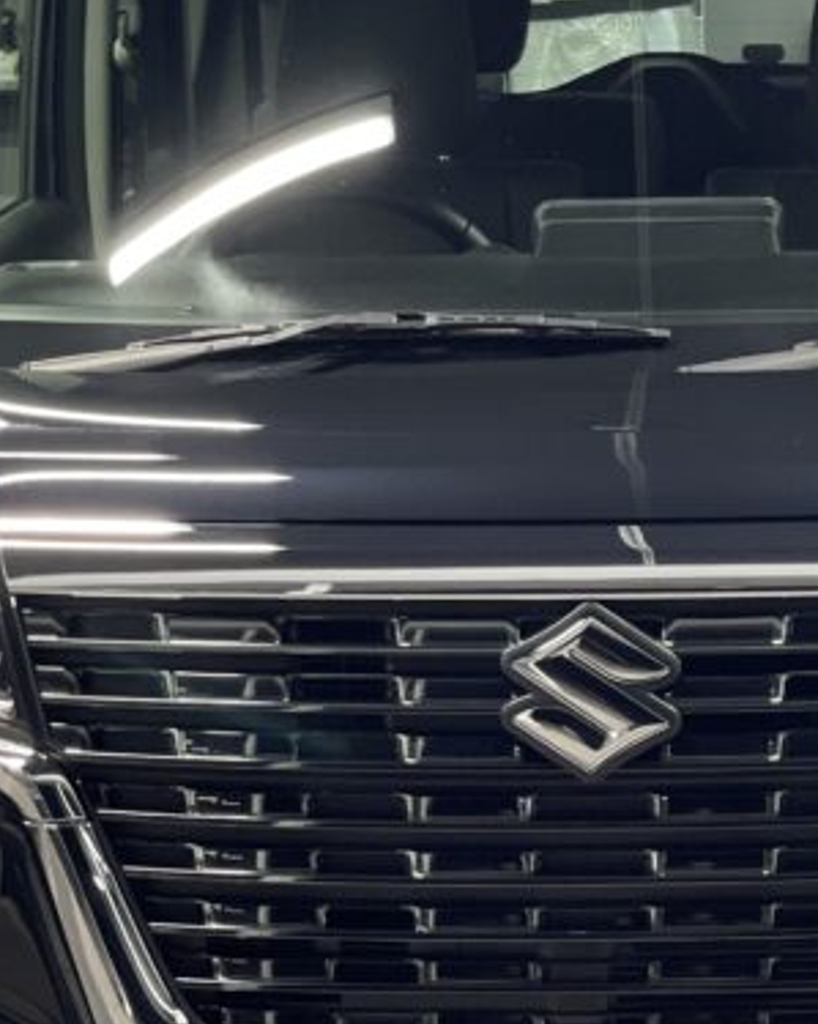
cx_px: 629
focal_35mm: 171
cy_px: 455
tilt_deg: -4.6
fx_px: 5177
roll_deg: +0.4
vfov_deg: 11.3
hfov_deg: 9.0
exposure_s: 1/40
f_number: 2.2
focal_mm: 7.5
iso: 200
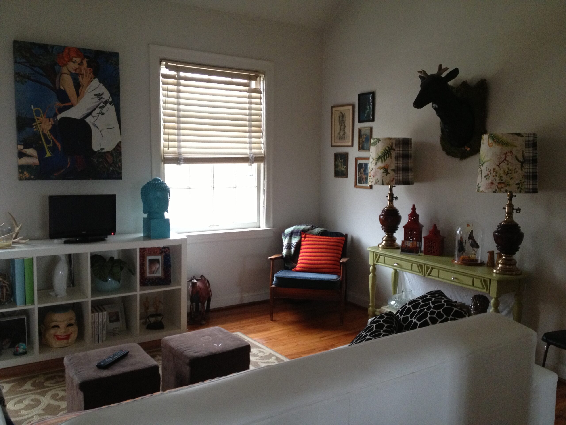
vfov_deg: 40.7
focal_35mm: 35
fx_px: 572
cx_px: 283
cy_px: 212
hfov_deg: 52.6
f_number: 2.4
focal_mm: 4.28
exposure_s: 1/20
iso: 250
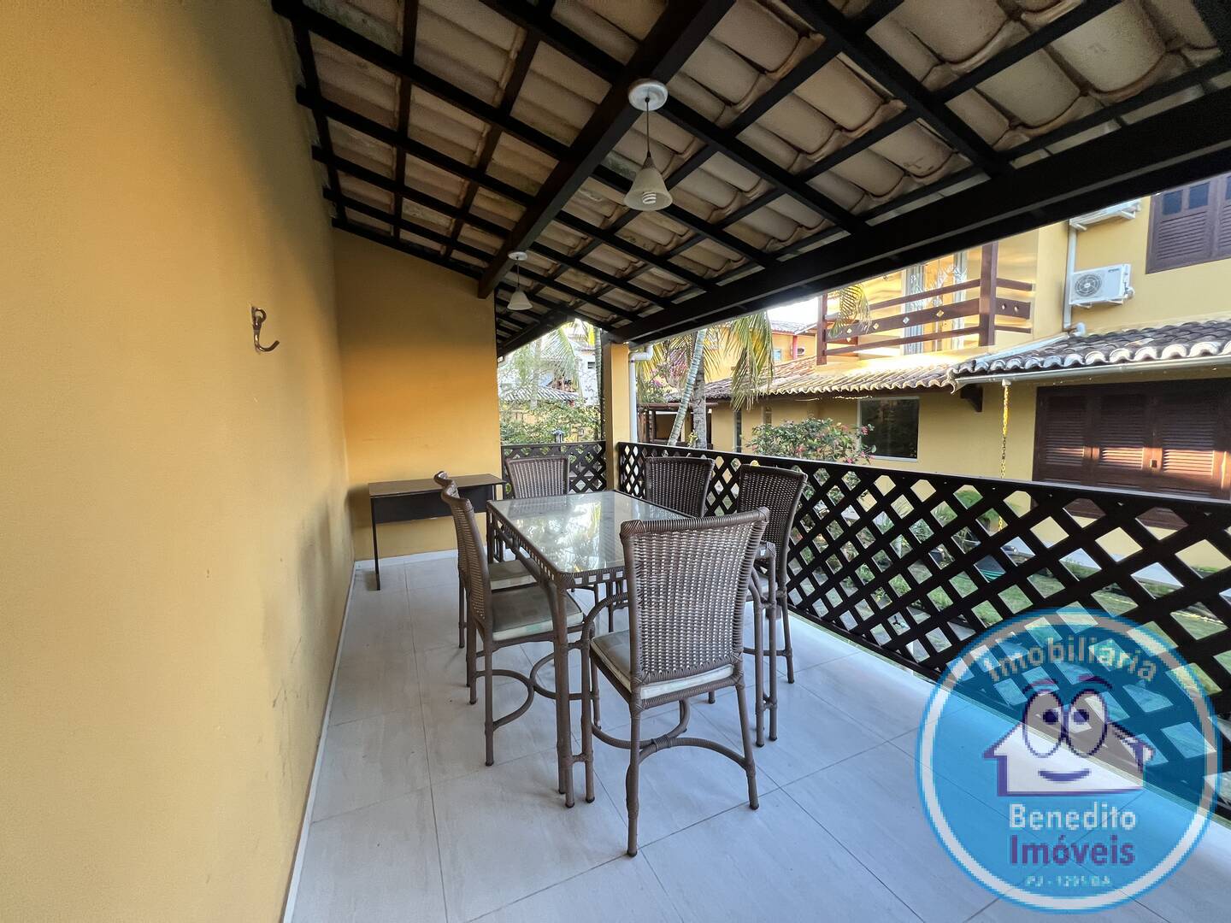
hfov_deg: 106.2
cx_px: 616
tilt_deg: -9.1
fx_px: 462
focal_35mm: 13
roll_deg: +0.4
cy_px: 462
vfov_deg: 89.9
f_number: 1.8
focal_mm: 1.57
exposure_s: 1/99
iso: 160
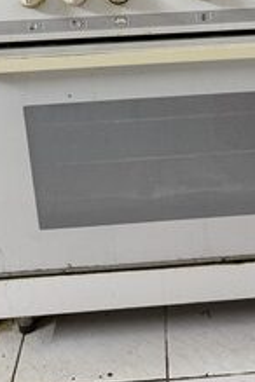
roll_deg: +1.7
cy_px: 17
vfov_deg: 35.2
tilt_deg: -17.1
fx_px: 552
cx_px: 195
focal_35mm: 52
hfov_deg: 25.6
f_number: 1.78
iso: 200
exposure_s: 1/60
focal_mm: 6.76
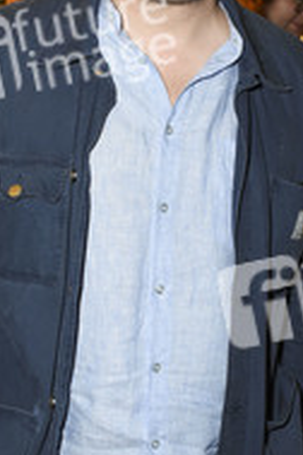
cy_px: 171
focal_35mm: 73
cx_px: 123
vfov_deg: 27.6
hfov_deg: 18.6
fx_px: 922
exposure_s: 1/160
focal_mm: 23
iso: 1600
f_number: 4.5
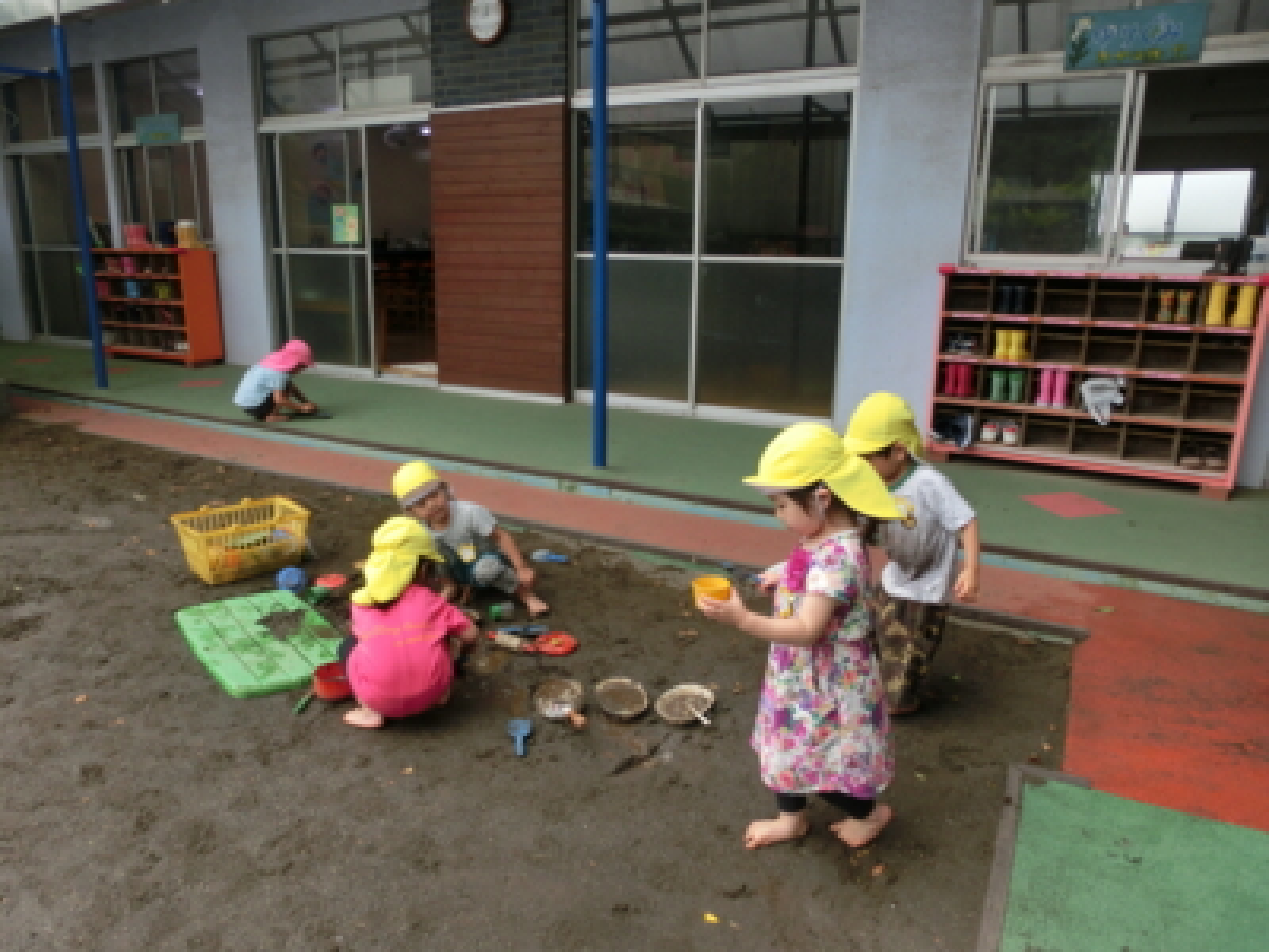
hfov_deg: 71.6
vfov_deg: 56.8
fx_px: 880
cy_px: 476
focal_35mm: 24
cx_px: 634
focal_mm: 4.24
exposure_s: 1/500
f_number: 3
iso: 80
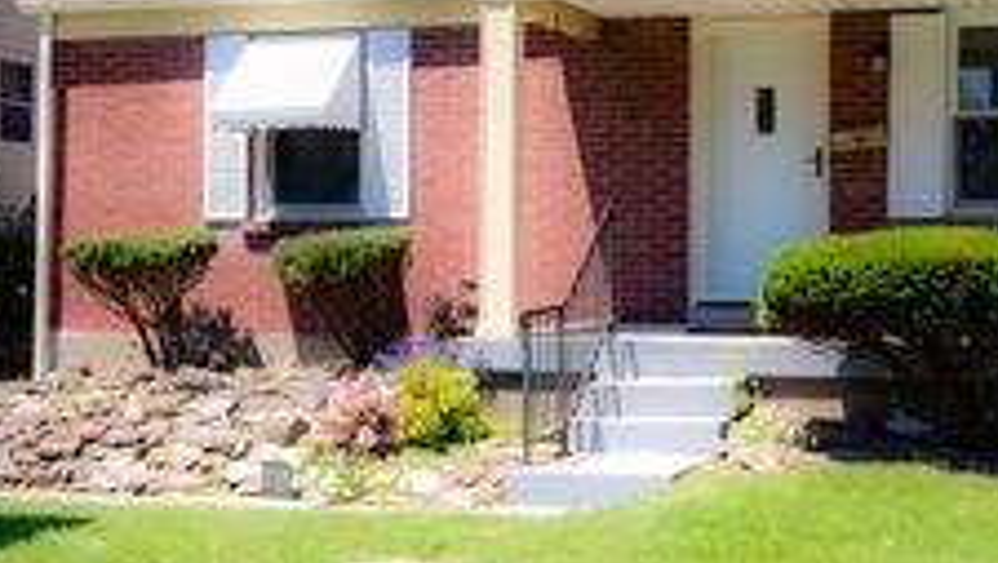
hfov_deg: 29.2
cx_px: 648
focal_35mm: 72
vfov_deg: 16.8
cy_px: 255
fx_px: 1907
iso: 100
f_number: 8
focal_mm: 31
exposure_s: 1/200
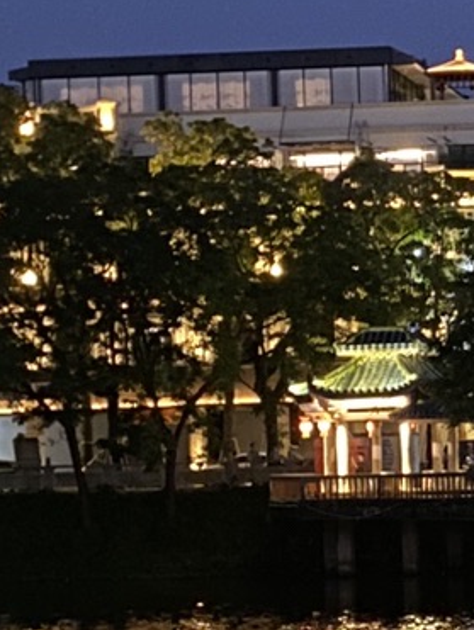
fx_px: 2552
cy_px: 345
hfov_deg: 10.2
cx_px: 756
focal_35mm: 140
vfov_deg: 14.1
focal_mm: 4.25
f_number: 1.8
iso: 500
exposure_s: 1/10
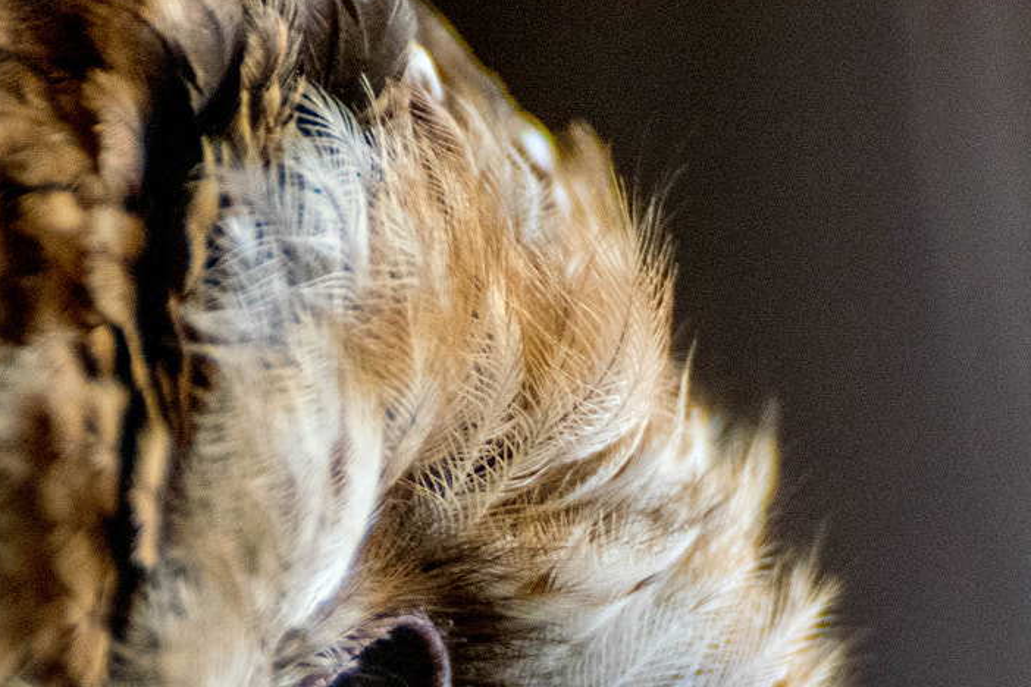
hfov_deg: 2.0
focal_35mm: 1026
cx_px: 408
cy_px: 777
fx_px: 29381
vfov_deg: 1.3
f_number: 5.6
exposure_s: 1/400
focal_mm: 300
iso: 3200
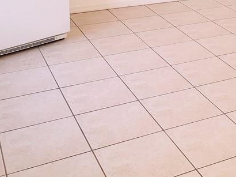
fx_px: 443
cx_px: 229
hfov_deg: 28.2
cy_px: -28
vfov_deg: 21.2
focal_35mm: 65
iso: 80
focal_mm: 4.3
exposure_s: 1/24
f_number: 2.4
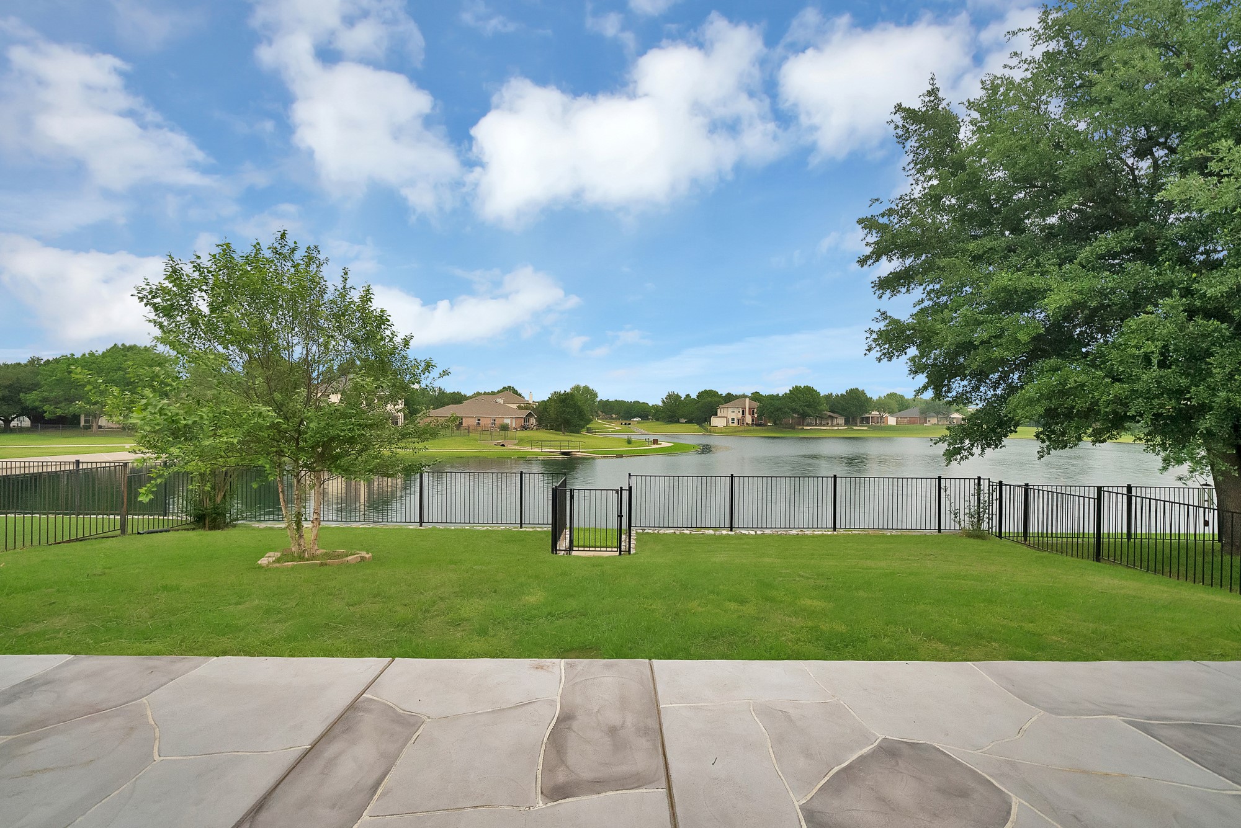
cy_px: 414
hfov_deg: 104.2
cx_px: 620
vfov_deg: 81.3
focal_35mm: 14
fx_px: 483
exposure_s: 1/4000
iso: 12800
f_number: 4
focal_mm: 14
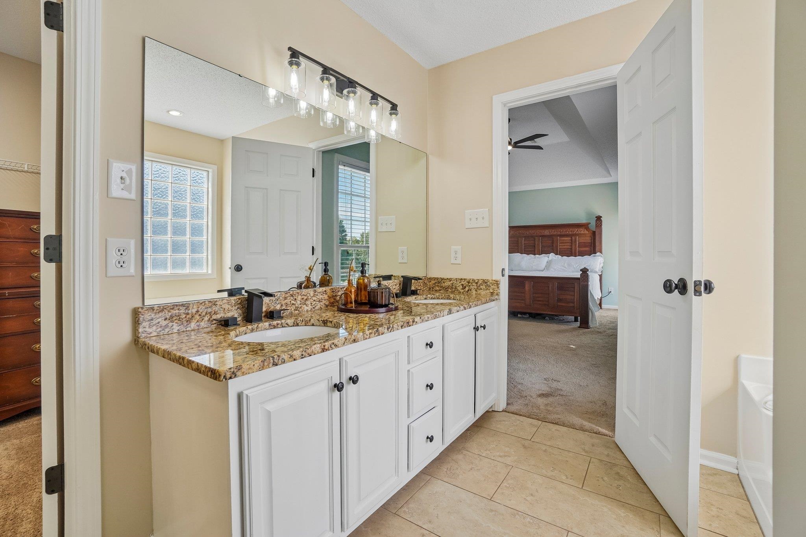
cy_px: 268
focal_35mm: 15
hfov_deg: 100.4
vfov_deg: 77.3
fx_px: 336
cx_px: 403
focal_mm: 10
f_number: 8
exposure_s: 1/40
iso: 100
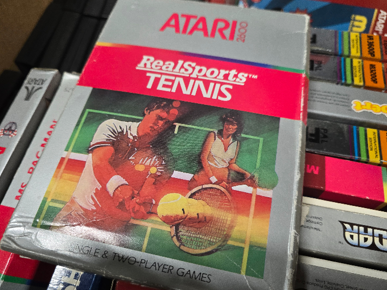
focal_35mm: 26
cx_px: 194
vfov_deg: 53.0
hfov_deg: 67.3
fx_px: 291
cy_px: 138
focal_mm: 6.3
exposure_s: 1/120
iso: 320
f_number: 1.7
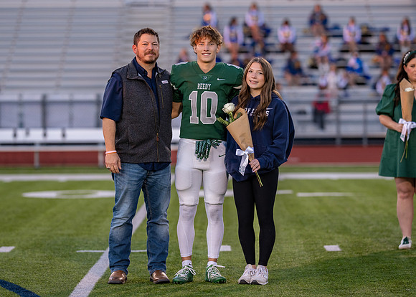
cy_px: 135
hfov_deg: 11.3
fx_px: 2112
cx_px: 202
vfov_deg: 8.0
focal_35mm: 179
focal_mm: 135
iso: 500
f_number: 2.2
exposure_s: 1/800
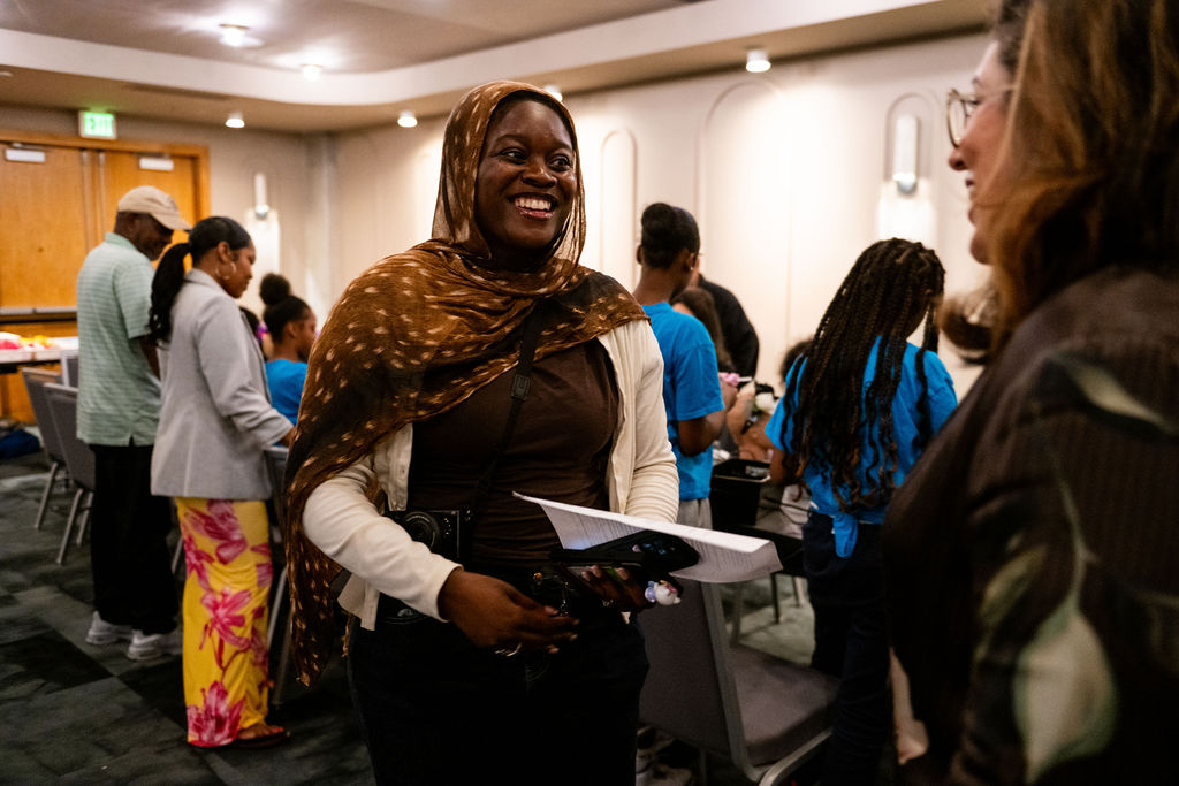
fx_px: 1015
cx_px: 590
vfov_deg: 42.3
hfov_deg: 60.3
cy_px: 393
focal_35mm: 31
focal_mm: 31
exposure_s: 1/100
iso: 1600
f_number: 2.8
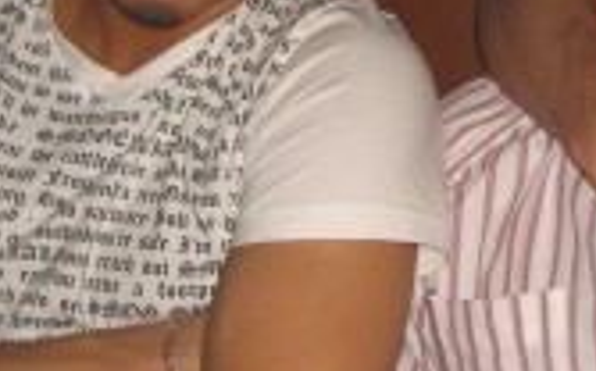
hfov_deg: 14.2
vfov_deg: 9.0
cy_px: 132
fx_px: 2353
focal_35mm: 145
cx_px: 571
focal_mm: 7.9
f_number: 2.8
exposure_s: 1/60
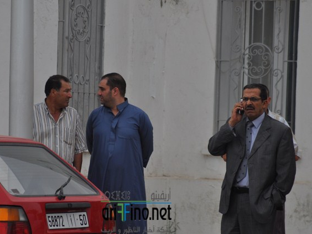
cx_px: 136
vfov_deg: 4.5
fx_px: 2947
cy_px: 117
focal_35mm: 327
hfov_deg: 6.1
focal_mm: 200
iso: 400
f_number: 5.6
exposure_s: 1/1000
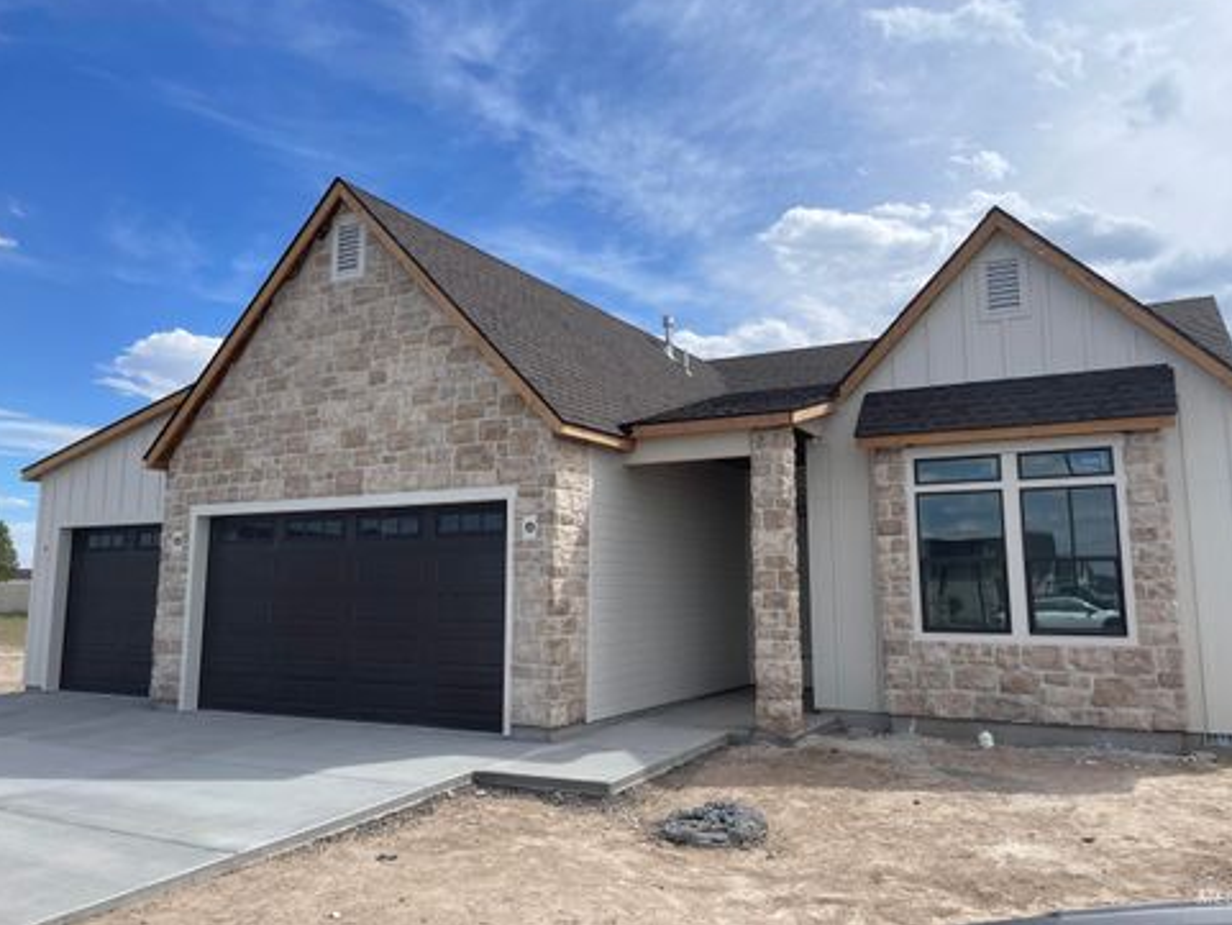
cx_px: 628
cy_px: 447
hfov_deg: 65.3
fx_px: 961
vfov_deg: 51.4
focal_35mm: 27
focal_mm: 4.2
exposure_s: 1/4464
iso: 32
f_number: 1.6
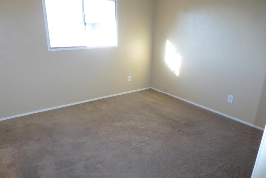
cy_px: 96
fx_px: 192
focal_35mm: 26
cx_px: 129
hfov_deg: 69.4
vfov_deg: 49.5
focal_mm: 4.3
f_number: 3.3
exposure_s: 1/60
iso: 250
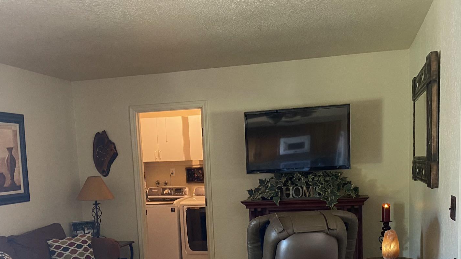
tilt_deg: -7.6
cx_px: 211
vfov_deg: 27.8
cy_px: 239
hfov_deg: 49.3
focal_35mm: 41
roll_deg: +2.2
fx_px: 501
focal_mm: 4.25
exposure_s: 1/40
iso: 320
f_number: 1.8
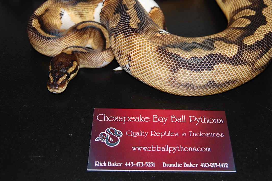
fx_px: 483
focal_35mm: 64
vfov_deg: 21.2
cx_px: 151
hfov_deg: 31.4
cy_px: 75
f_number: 5.6
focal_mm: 30
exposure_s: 1/125
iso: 200
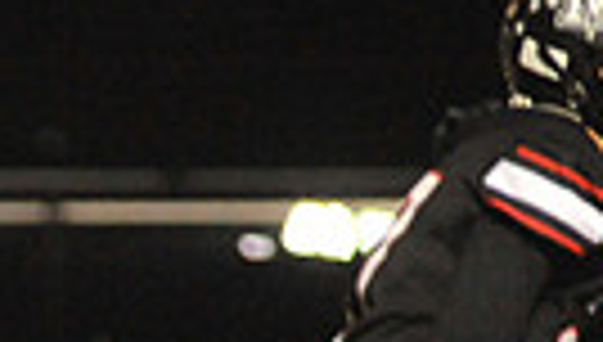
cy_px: 522
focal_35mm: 903
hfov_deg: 2.4
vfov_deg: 1.4
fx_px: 14467
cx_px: -540
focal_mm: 200
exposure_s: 1/320
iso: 6400
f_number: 4
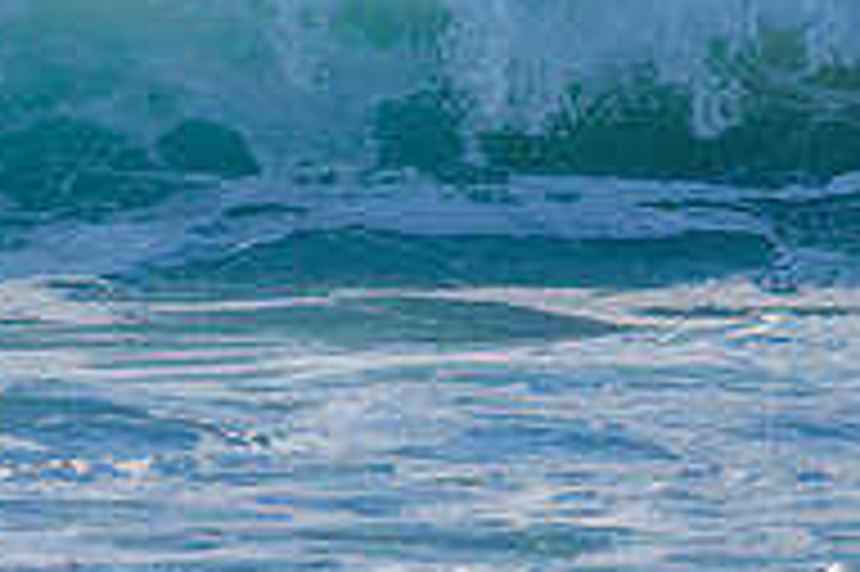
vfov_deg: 0.9
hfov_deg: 1.4
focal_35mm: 1518
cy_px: -151
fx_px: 36231
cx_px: -131
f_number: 5.6
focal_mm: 500
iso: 280
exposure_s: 1/2000
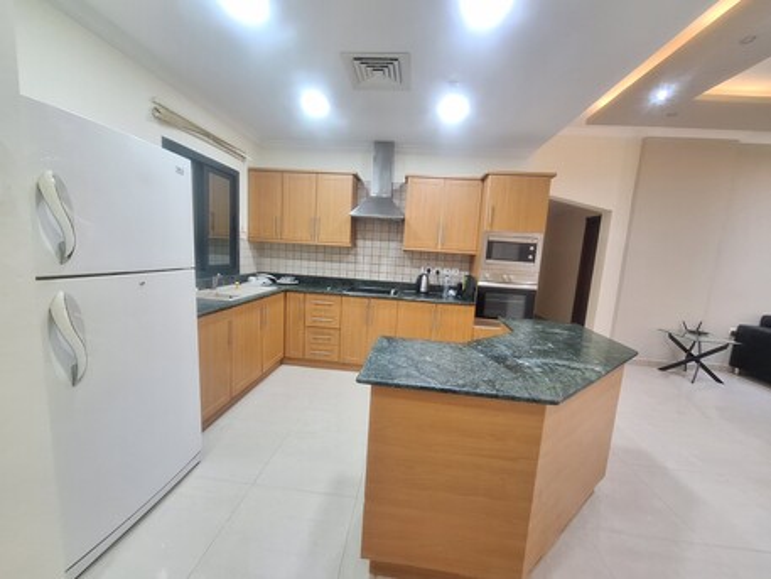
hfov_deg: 106.2
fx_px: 290
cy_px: 290
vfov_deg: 89.9
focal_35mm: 13
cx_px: 386
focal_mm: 1.74
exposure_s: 1/50
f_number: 2.2
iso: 200
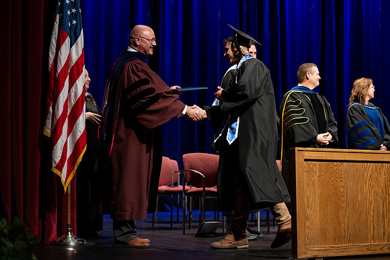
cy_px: 130
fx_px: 758
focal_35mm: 70
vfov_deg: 19.5
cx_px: 195
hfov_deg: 28.8
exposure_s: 1/200
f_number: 2.8
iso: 500
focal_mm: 70
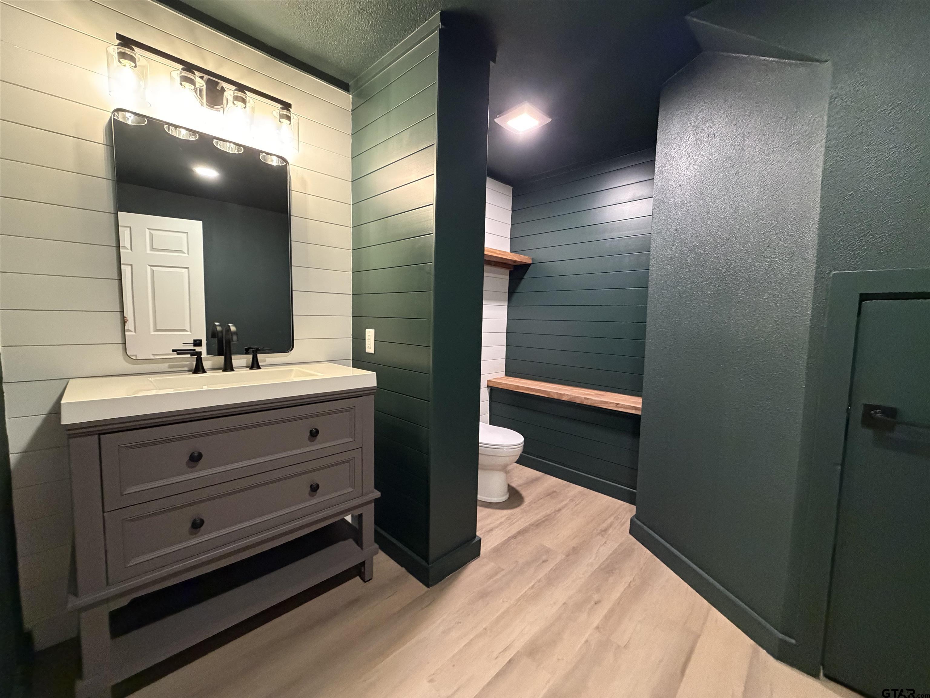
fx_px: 376
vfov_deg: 85.7
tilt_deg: -5.0
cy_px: 349
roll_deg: -1.8
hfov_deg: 102.1
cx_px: 465
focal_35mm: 14
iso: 800
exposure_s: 1/60
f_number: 2.2
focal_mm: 2.22
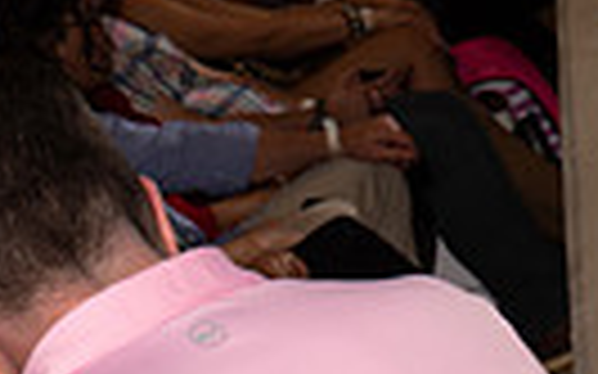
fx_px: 5718
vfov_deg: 3.7
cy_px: -617
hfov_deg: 6.0
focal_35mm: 351
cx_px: 546
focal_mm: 102
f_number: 9
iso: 800
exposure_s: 1/250
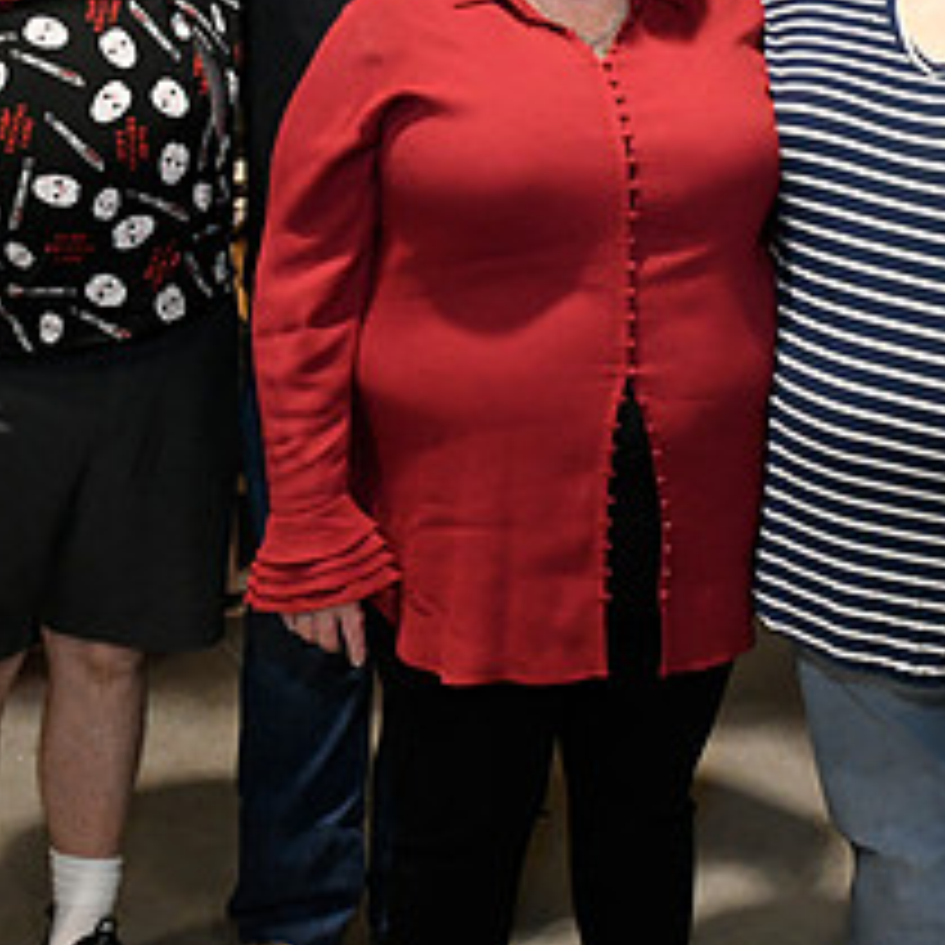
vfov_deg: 24.8
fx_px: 2100
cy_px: 155
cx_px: 680
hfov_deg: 25.1
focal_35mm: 68
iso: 6400
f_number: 11
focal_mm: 29
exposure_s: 1/60
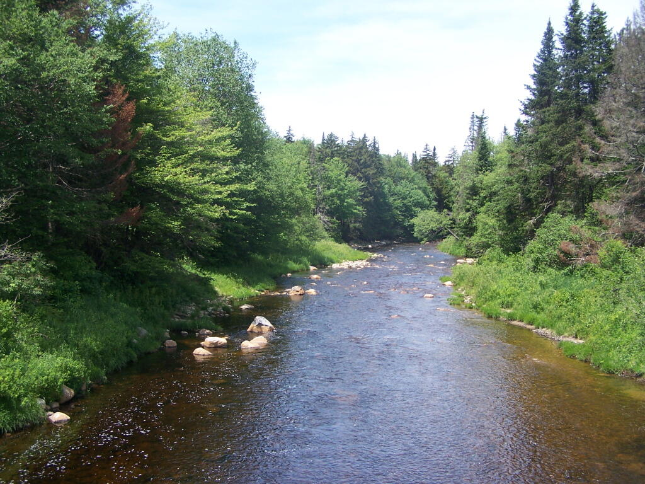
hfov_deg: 46.8
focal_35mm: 40
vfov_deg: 36.0
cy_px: 242
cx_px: 322
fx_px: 745
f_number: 2.8
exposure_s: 1/500
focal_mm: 6.7
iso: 80
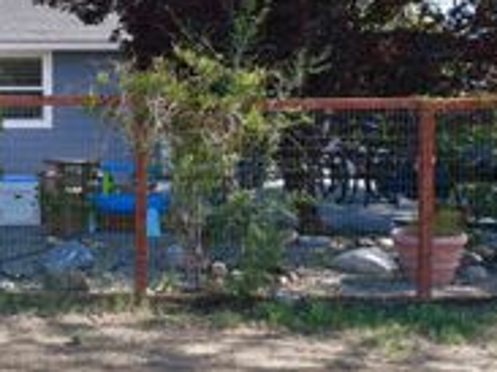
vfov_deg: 18.5
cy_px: 91
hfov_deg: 22.2
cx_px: -152
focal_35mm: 79
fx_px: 1134
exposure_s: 1/250
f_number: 8
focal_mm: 20
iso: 125
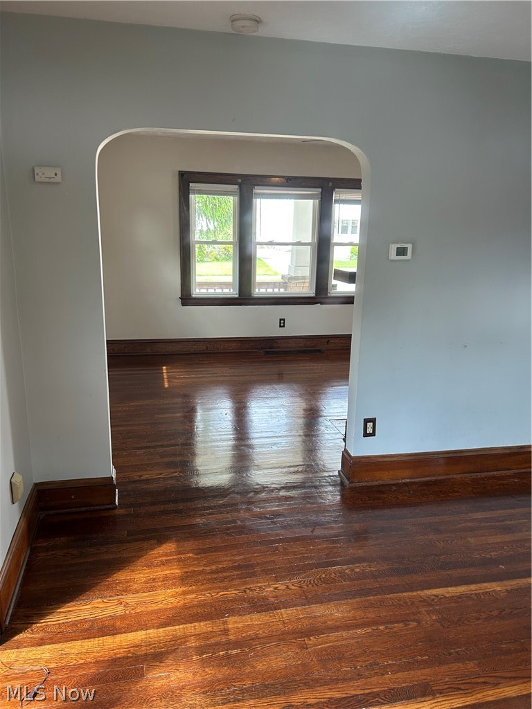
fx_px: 533
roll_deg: -1.0
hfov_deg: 53.1
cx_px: 266
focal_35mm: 26
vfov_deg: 67.3
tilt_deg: -9.7
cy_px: 354
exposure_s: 1/60
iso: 80
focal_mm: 5.7
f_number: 1.5
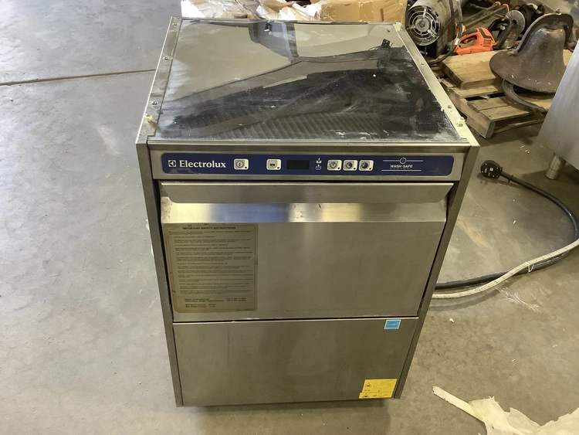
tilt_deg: -41.0
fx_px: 519
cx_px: 290
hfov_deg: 58.3
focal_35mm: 31
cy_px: 218
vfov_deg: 45.5
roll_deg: -5.1
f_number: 2.4
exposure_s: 1/40
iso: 320
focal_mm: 3.3
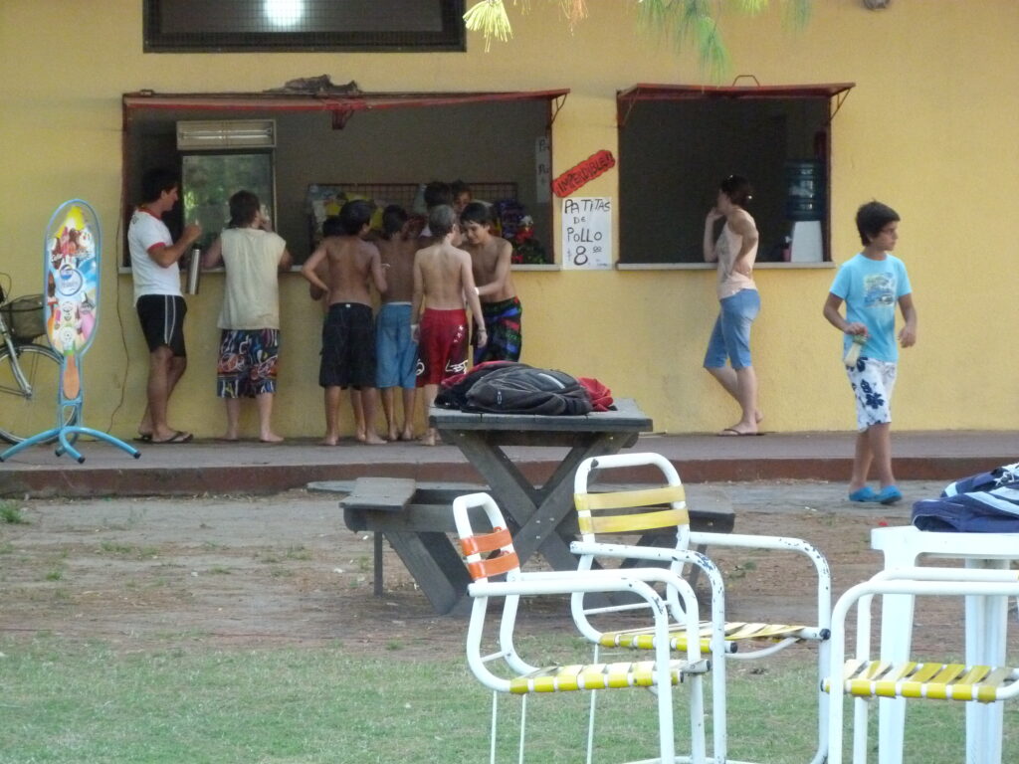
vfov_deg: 7.9
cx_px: 510
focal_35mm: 188
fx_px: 5534
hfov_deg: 10.5
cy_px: 382
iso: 800
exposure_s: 1/200
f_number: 3.8
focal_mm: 33.9
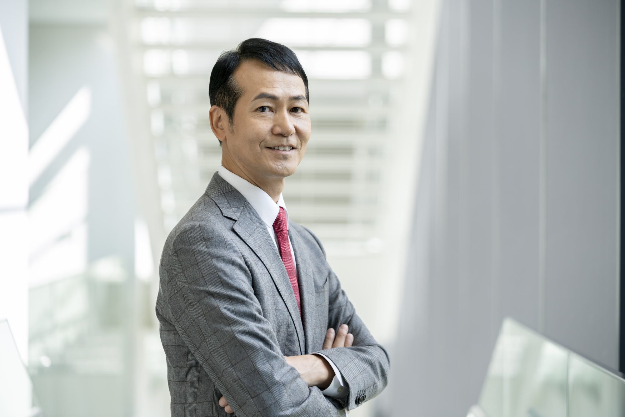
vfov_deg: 13.3
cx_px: 312
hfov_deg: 19.8
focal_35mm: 103
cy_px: 208
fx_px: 1788
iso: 160
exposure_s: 1/250
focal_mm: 103
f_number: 2.8
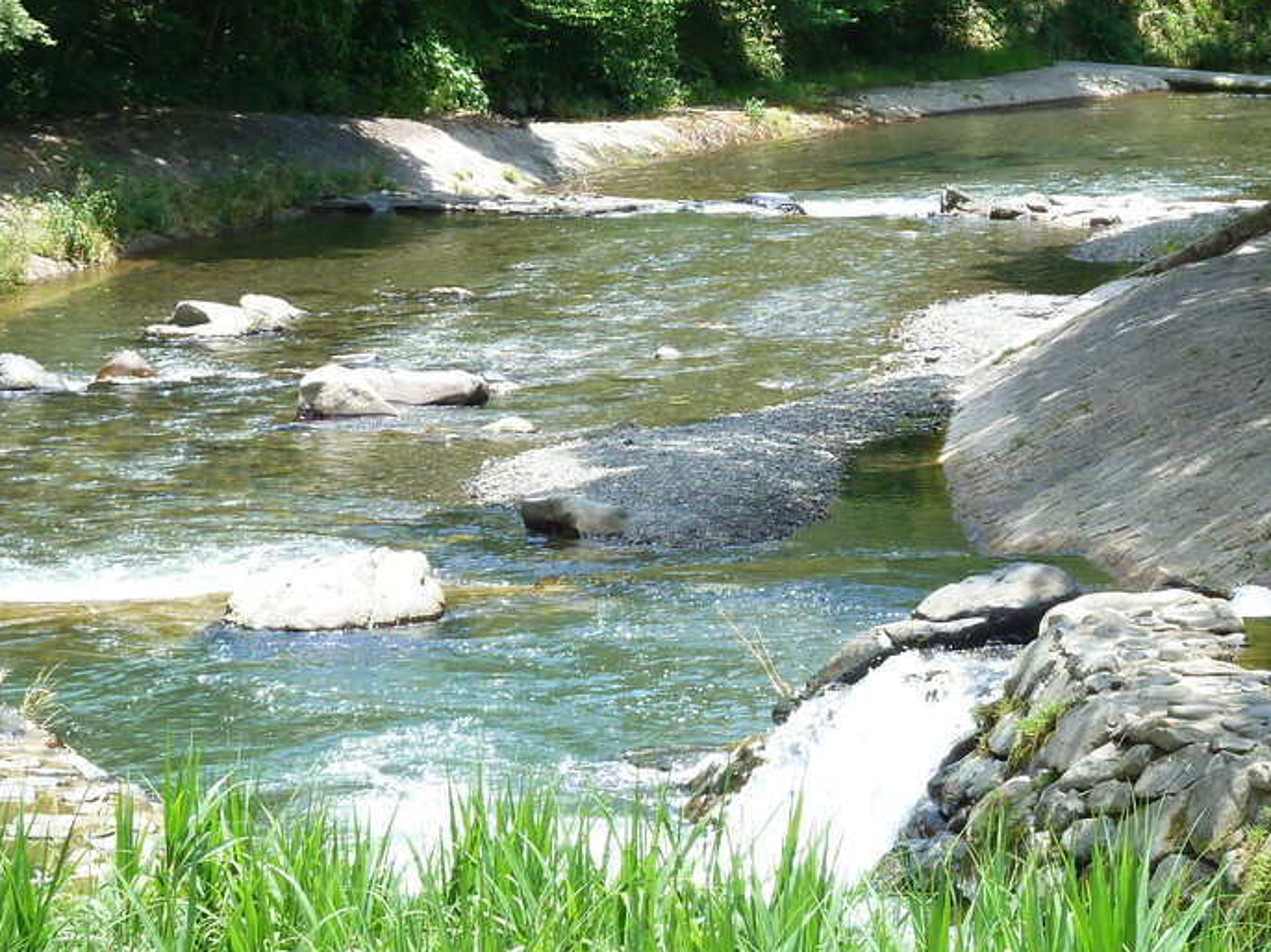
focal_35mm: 182
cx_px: 856
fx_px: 6680
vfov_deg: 8.1
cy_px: 202
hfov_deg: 10.9
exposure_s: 1/125
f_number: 4.3
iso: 80
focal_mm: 17
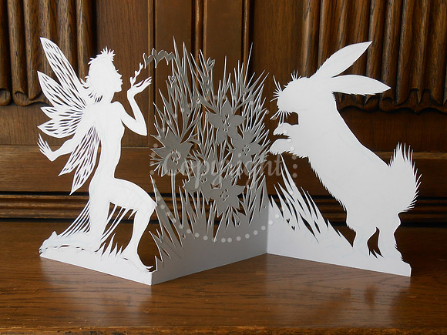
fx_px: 387
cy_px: 168
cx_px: 224
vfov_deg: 46.8
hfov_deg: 60.0
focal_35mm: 30
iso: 80
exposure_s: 1/40
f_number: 3.8
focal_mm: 5.3
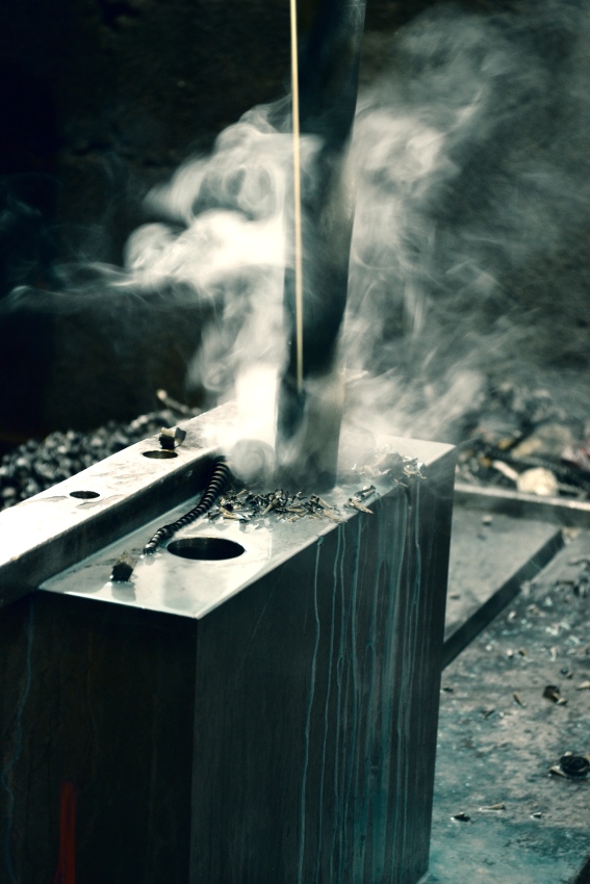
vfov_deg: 24.6
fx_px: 2027
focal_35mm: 82
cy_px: 442
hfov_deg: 16.6
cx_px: 295
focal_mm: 55
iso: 800
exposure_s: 1/15
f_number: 5.6
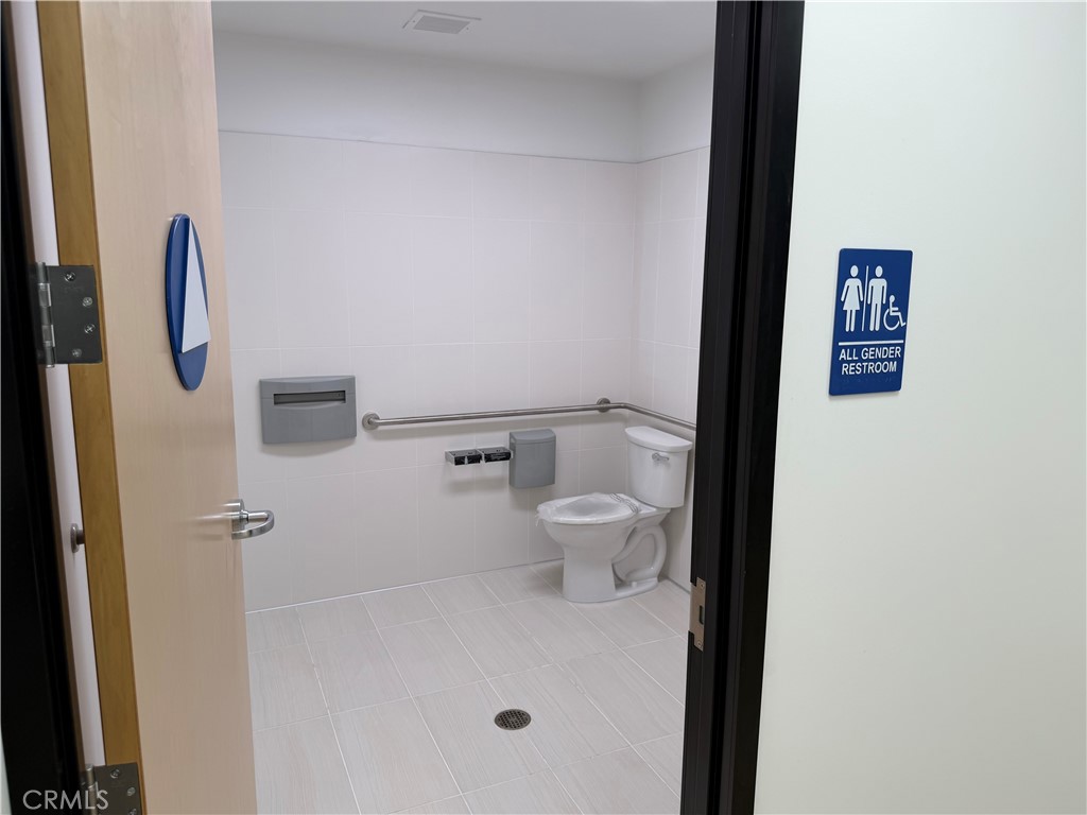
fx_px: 754
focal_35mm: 24
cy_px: 408
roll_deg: +0.1
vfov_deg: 56.8
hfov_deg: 71.6
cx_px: 544
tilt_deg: -9.9
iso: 64
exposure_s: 1/120
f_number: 1.78
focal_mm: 6.76
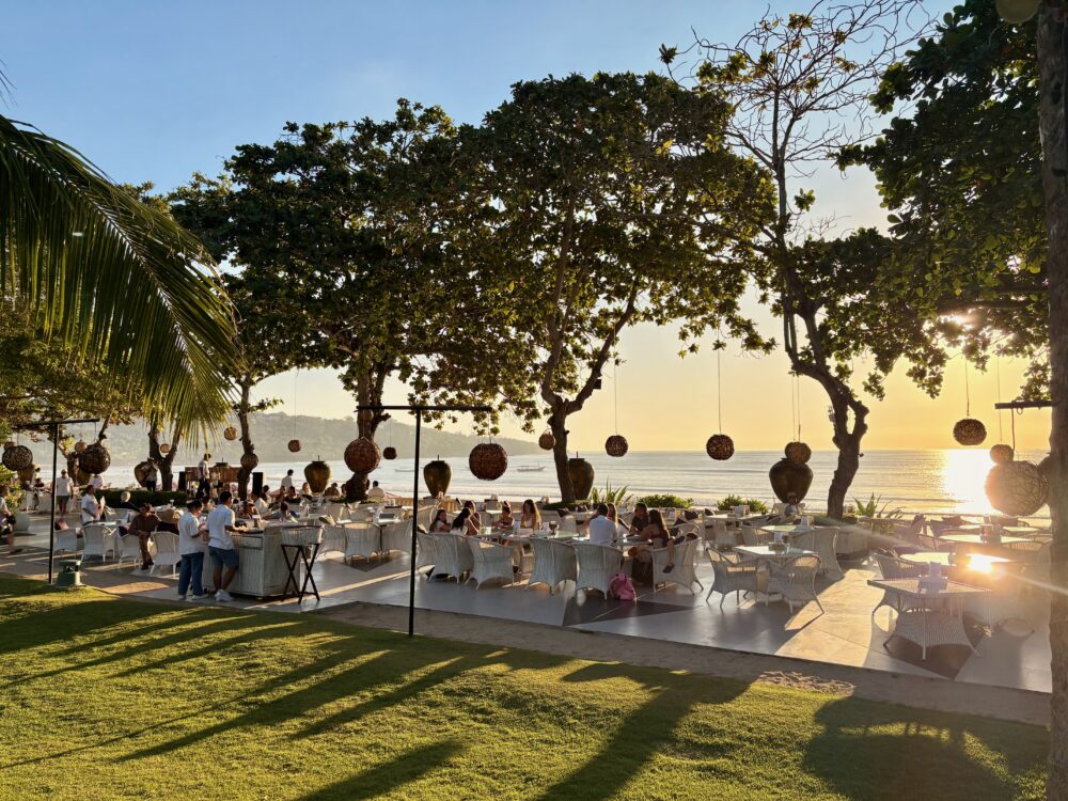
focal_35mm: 26
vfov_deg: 53.1
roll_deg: +1.6
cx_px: 534
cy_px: 400
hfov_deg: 67.3
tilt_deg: +3.9
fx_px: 802
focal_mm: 5.96
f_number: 1.6
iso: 50
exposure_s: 1/3125
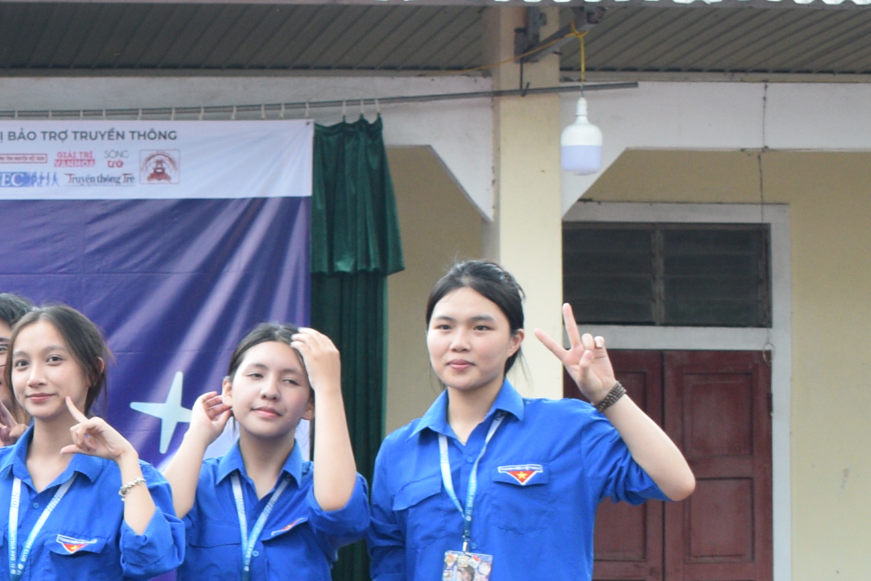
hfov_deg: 14.9
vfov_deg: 10.5
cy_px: 622
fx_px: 3139
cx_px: -332
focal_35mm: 130
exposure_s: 1/100
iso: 400
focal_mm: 25
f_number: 5
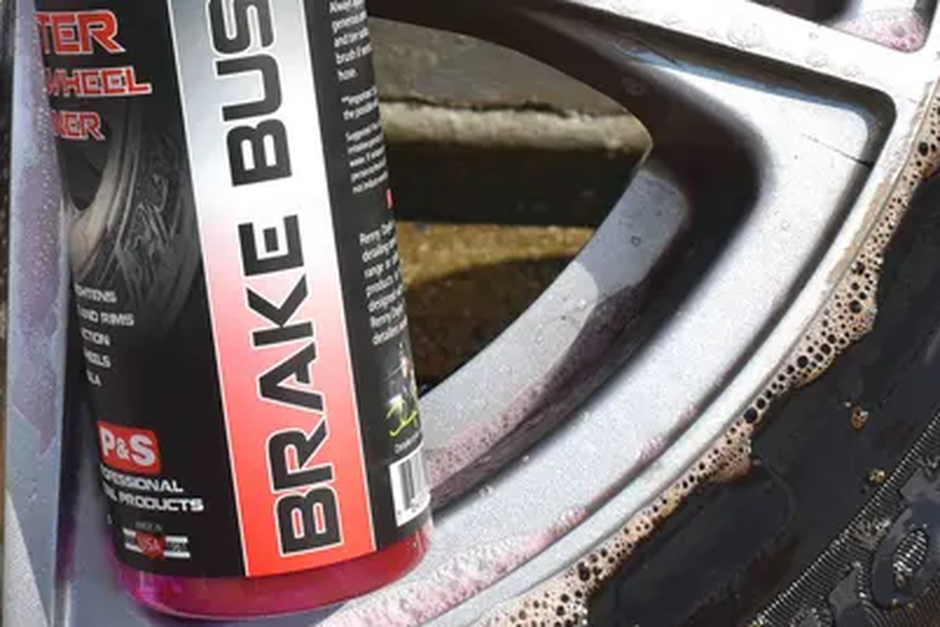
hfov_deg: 18.7
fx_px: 2826
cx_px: 192
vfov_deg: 12.5
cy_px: -7
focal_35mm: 108
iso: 200
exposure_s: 1/500
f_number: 11
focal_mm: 29
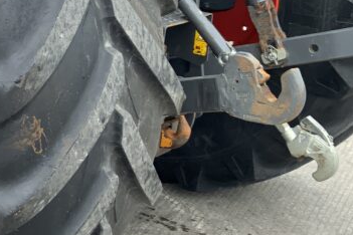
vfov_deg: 15.5
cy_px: 82
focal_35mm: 88
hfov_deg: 21.4
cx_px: -77
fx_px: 863
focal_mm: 3
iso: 16
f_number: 1.8
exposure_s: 1/154
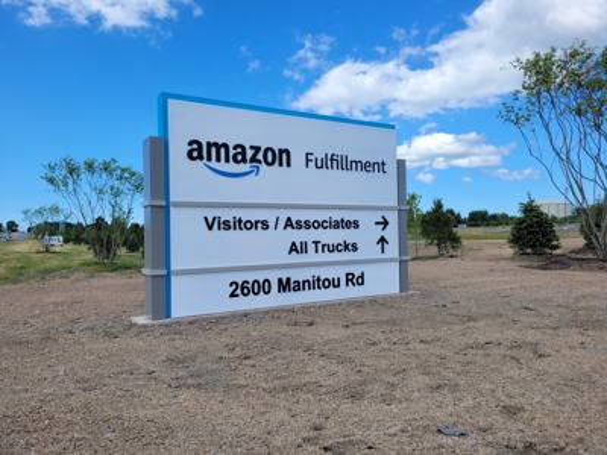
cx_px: 304
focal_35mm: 26
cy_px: 228
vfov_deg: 53.1
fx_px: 456
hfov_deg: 67.3
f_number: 1.8
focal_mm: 5.4
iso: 40
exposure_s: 1/1951
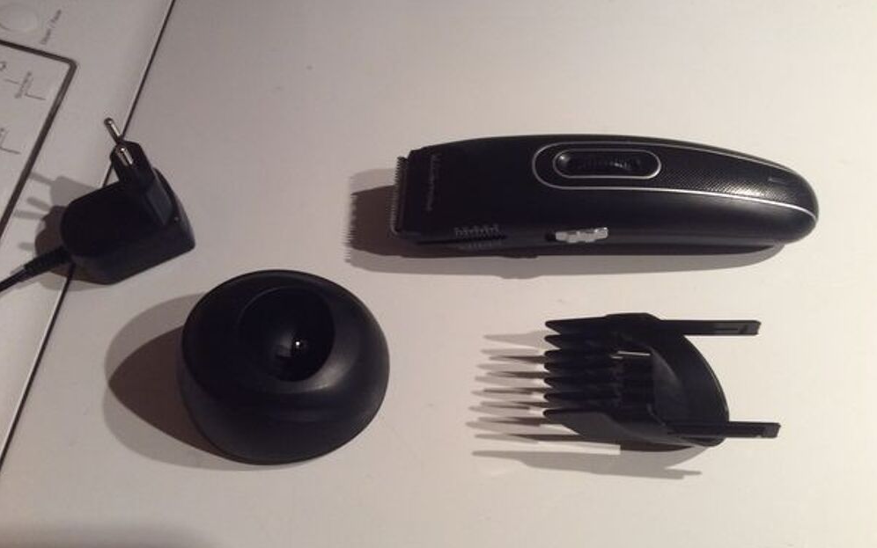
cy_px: 286
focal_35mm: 34
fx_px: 813
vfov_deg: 37.3
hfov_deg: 56.7
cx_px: 438
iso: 100
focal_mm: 3.3
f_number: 2.4
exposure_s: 1/25
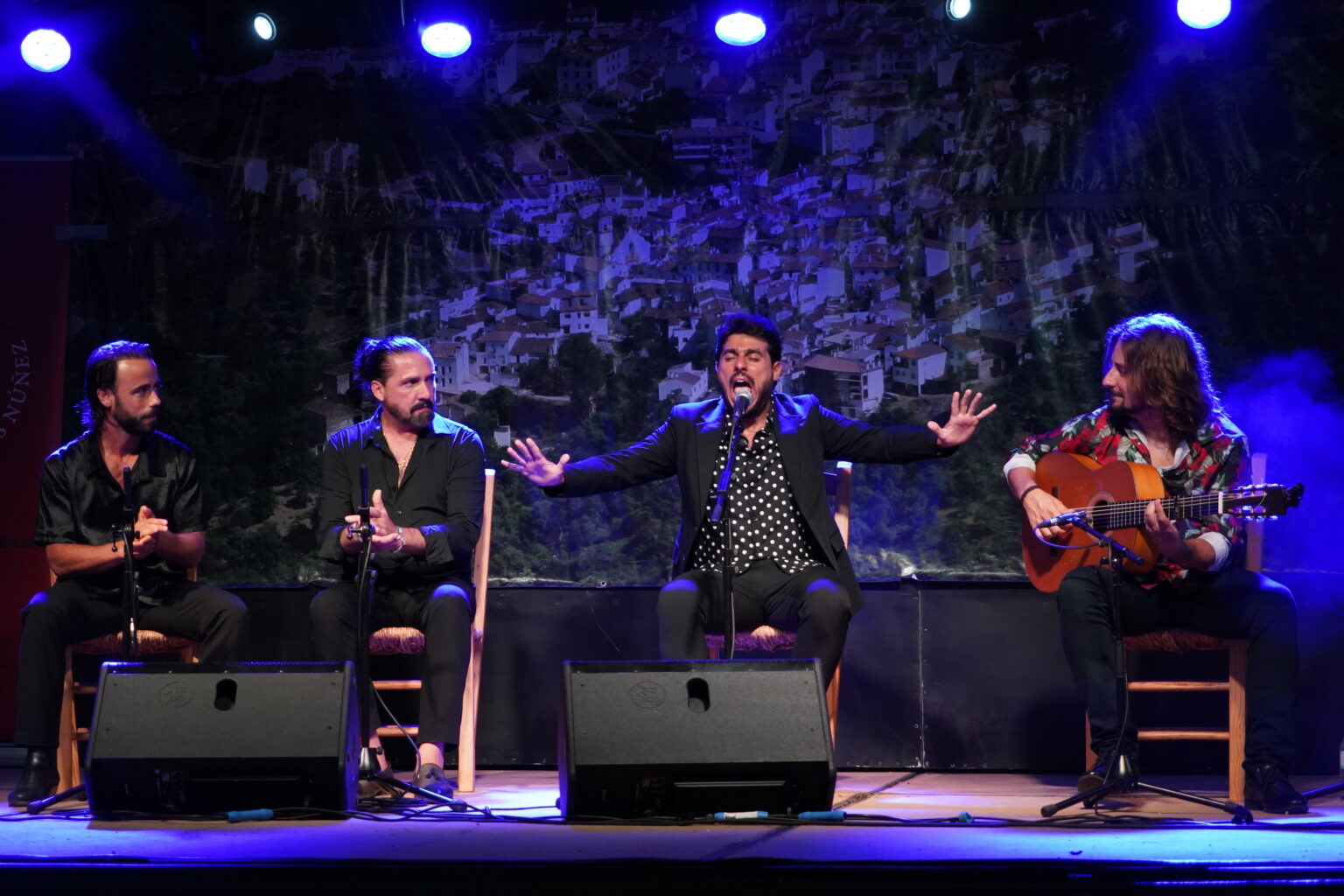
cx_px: 672
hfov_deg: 27.7
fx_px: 2725
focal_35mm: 73
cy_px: 448
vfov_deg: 18.7
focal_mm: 73
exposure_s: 1/125
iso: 5000
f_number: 5.6
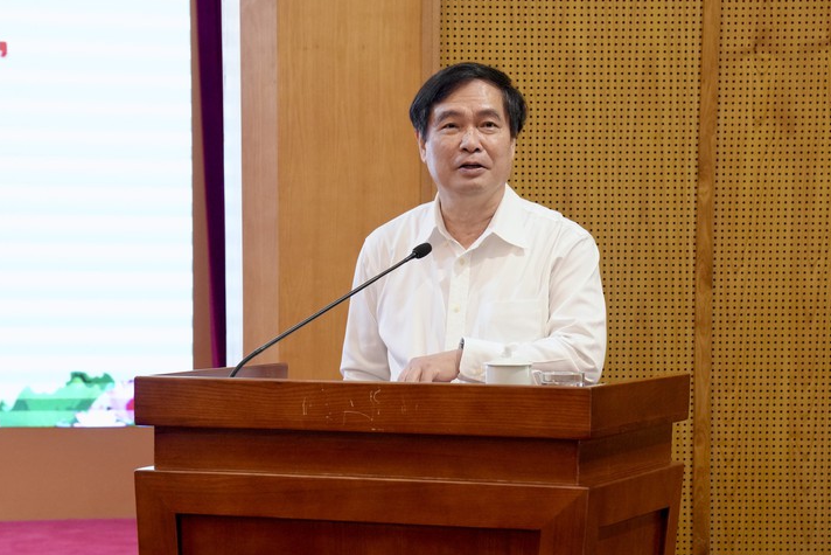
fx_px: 2032
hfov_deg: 23.1
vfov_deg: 15.5
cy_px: 276
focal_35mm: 88
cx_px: 413
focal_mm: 58
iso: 1600
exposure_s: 1/160
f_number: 4
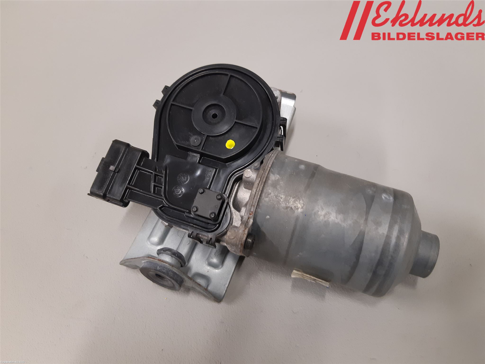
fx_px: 364
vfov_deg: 53.1
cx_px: 242
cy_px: 182
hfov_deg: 67.3
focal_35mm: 26
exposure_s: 1/50
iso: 160
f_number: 1.7
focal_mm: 3.93
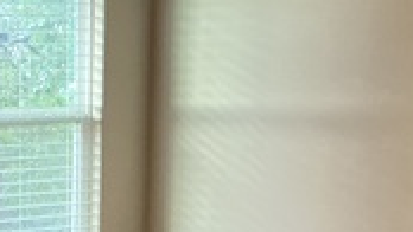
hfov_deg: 17.4
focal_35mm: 116
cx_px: -112
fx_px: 1271
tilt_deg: -18.5
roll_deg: +1.3
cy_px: 511
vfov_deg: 9.5
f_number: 1.8
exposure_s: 1/60
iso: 250
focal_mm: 3
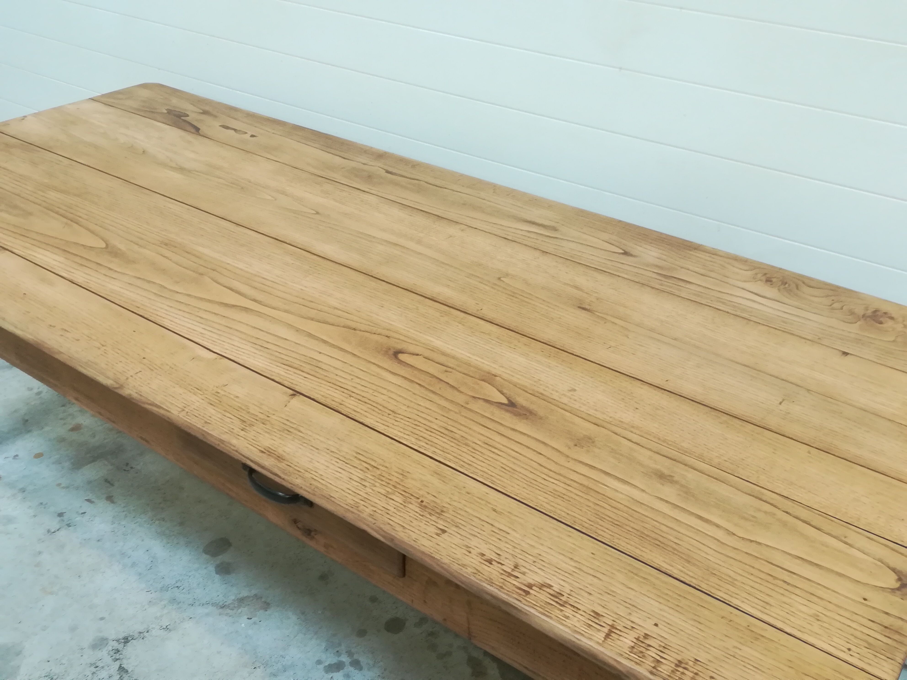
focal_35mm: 33
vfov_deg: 42.9
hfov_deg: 55.4
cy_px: 340
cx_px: 454
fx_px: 865
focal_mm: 3.83
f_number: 2.2
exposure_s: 1/33.3
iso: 200
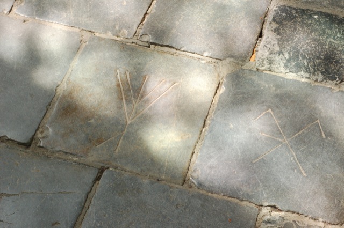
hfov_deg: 27.0
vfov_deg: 18.1
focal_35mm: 75
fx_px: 716
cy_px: 114
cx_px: 172
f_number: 7.1
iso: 800
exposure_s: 1/200
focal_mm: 50
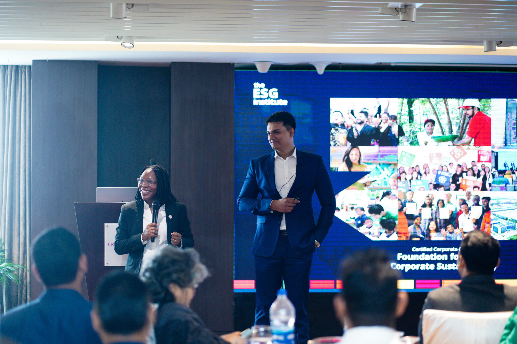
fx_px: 1221
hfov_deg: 23.9
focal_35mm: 85
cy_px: 172
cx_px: 258
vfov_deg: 16.1
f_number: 2
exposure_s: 1/160
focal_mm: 85
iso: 1600
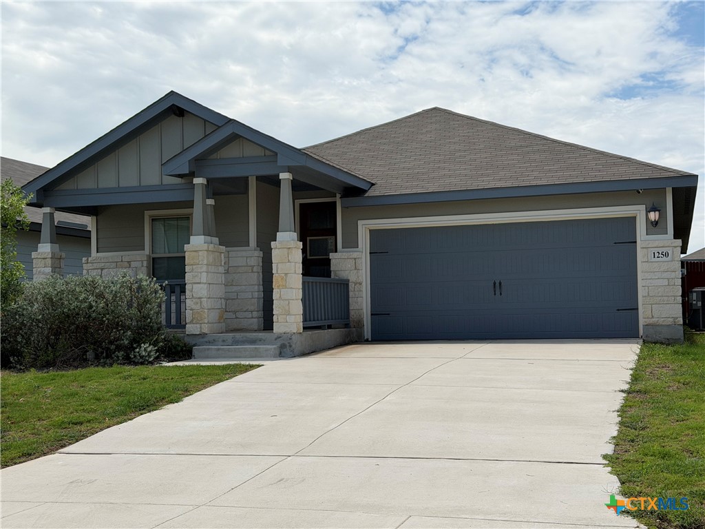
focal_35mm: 48
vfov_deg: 30.3
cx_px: 352
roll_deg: +1.4
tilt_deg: +3.5
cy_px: 264
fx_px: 978
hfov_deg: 39.7
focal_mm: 6.76
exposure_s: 1/7143
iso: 64
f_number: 1.78
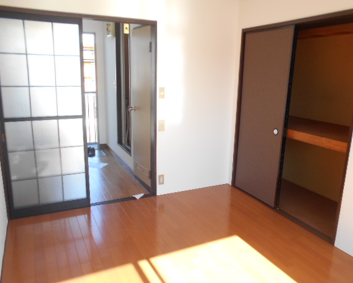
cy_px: 145
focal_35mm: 28
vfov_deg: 51.5
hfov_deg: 62.2
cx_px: 186
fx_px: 293
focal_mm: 4.6
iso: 80
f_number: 3.2
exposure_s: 1/80
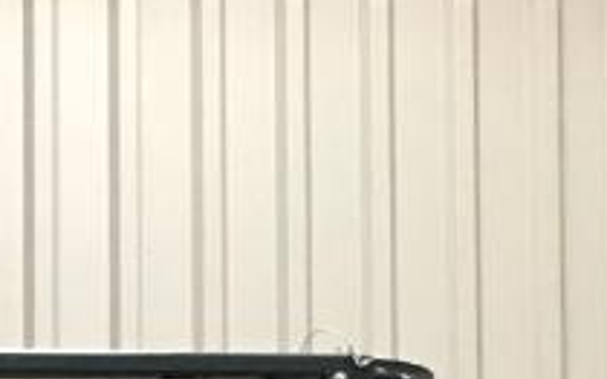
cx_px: -237
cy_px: 1096
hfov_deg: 13.7
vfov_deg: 7.9
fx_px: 2397
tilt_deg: +3.9
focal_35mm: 145
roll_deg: -0.6
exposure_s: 1/9
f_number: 1.8
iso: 100
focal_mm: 3.99
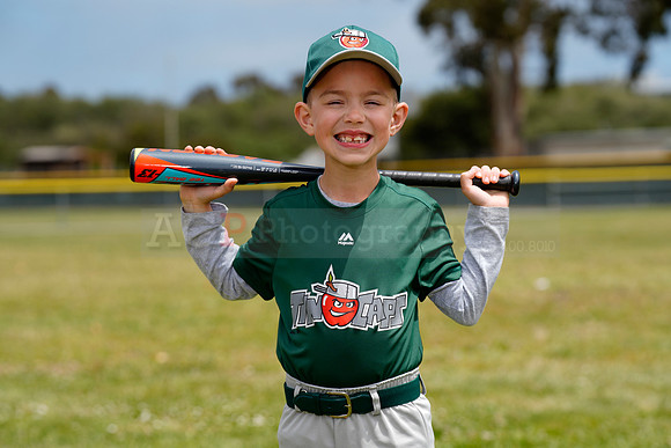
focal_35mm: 123
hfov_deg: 16.6
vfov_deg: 11.2
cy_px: 224
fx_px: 2293
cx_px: 336
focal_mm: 123
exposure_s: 1/400
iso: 50
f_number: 5
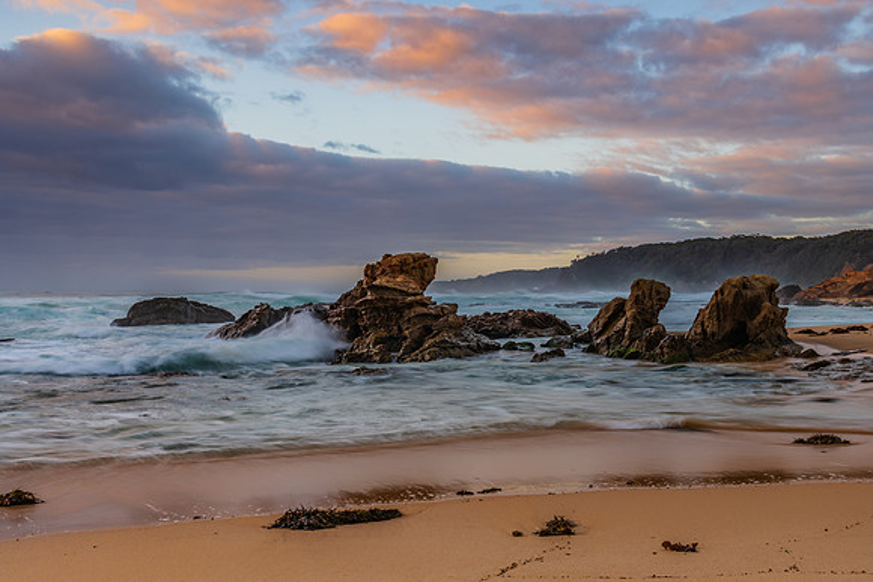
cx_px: 436
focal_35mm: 39
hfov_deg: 49.1
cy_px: 291
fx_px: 956
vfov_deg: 33.9
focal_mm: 38
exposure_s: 1/2
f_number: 8
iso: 100
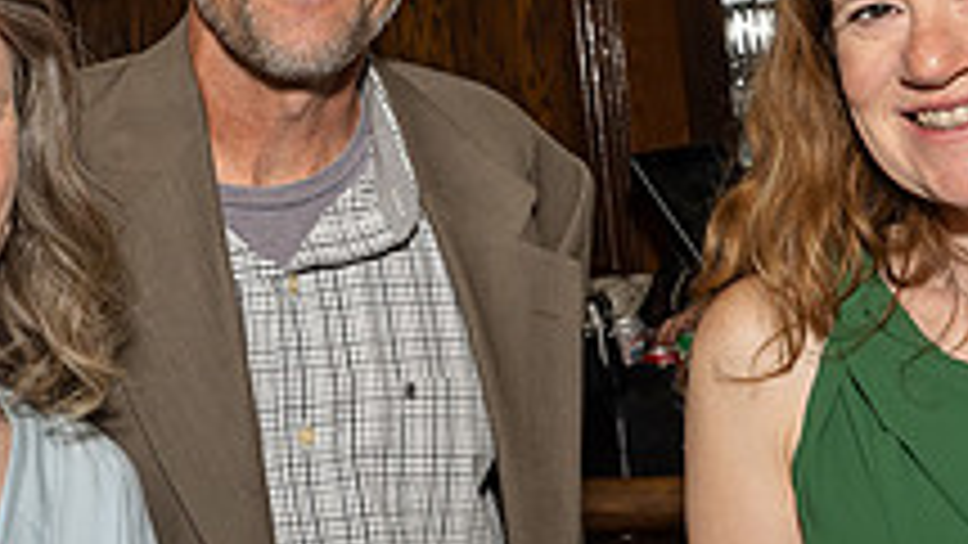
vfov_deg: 12.9
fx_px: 2413
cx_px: 187
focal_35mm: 94
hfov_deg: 22.4
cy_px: 323
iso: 500
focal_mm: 24.5
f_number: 8
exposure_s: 1/250
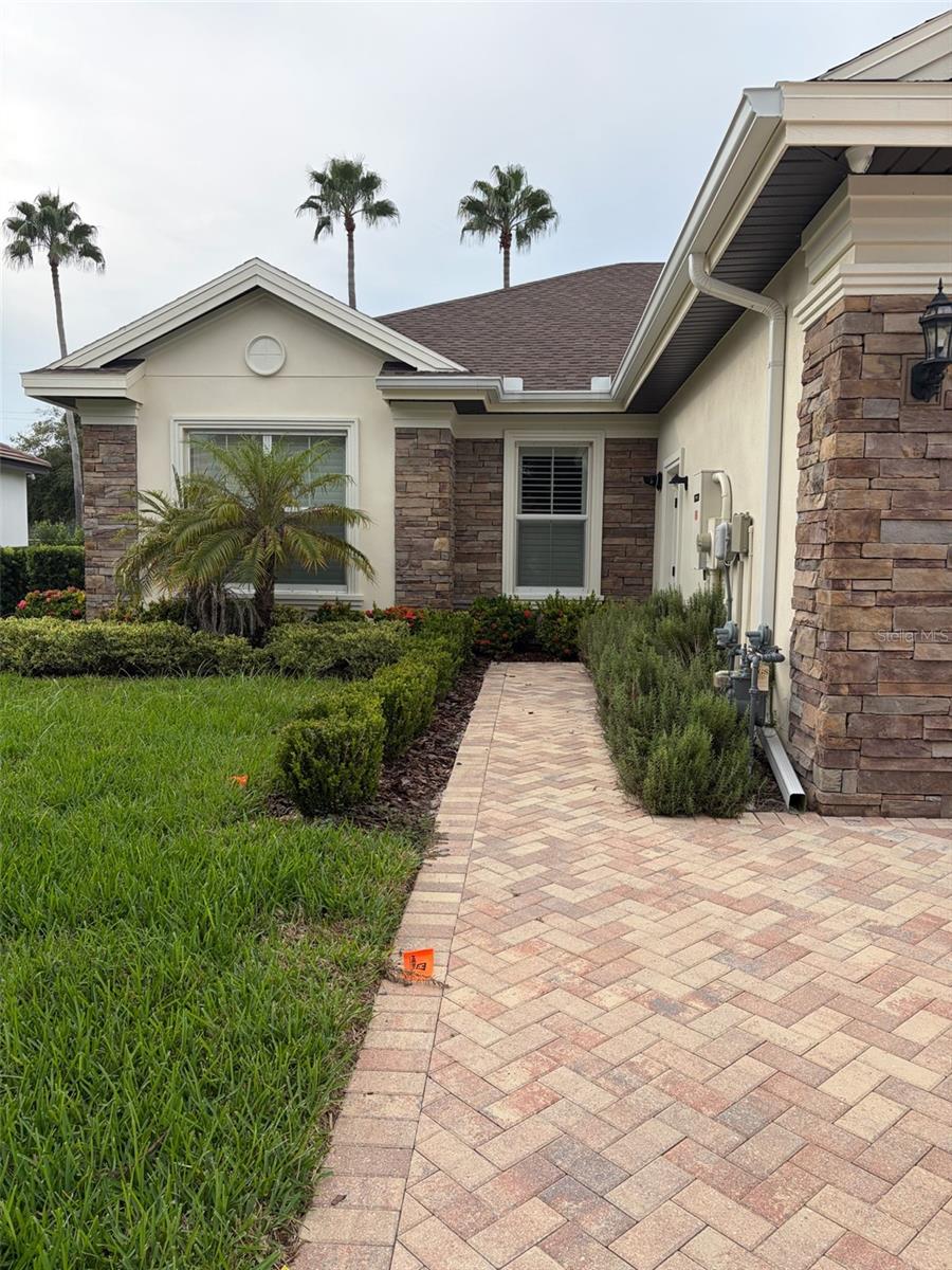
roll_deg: -1.0
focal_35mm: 26
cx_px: 476
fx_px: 953
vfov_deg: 67.3
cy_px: 635
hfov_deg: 53.1
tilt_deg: -3.7
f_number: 1.6
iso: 64
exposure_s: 1/1626
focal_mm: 5.96
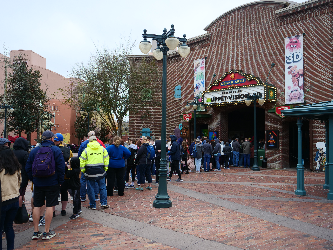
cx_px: 166
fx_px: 308
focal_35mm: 32
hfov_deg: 56.8
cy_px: 125
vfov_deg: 44.2
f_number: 3.1
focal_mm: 16
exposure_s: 1/800
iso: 200
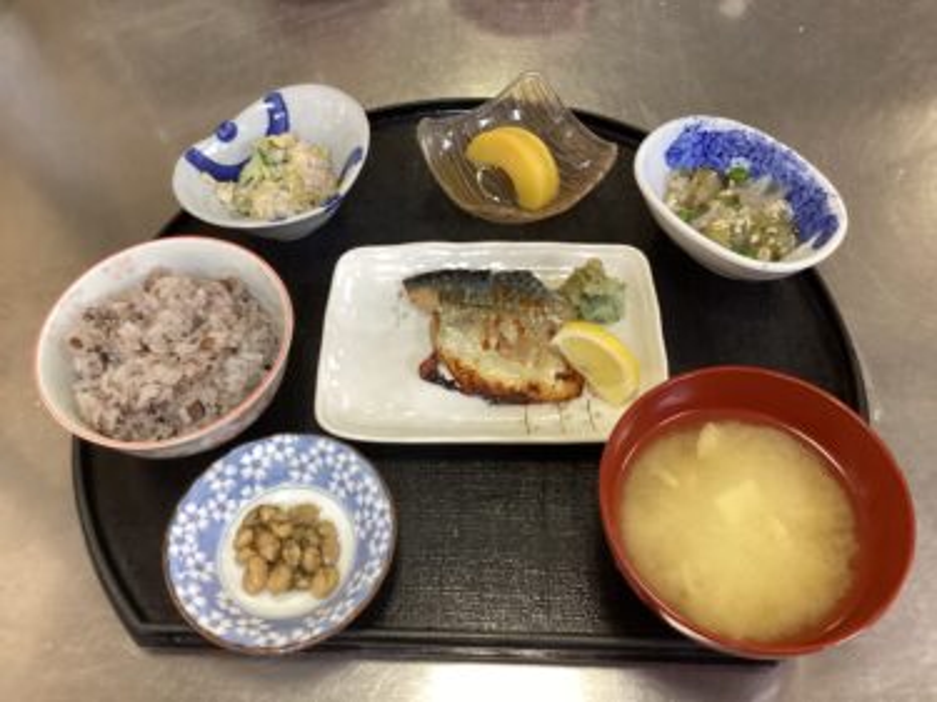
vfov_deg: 45.4
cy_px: 351
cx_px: 468
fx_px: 839
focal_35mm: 31
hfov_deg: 58.4
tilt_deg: -56.1
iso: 250
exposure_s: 1/50
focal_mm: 3.3
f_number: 2.4
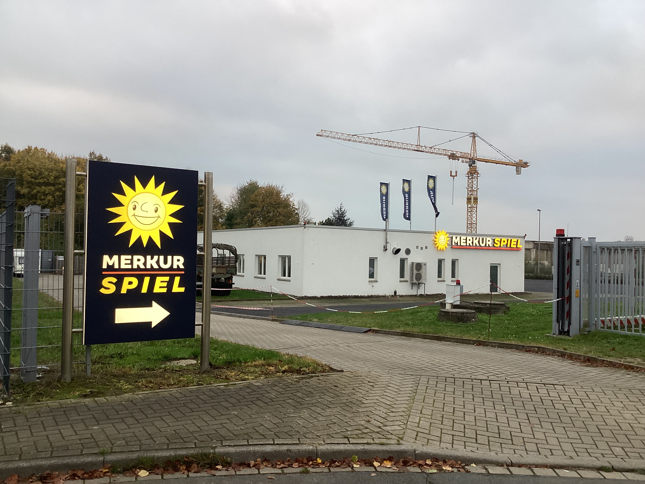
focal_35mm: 31
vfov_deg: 45.4
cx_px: 322
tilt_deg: +2.0
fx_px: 578
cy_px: 242
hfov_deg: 58.4
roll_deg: -1.2
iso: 80
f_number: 2.4
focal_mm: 3.3
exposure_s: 1/100
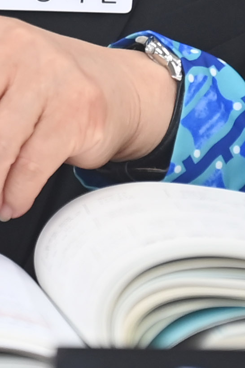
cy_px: -285
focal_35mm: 1190
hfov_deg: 1.2
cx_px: -61
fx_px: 12147
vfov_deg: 1.7
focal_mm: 175
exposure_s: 1/250
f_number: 2.8
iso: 640
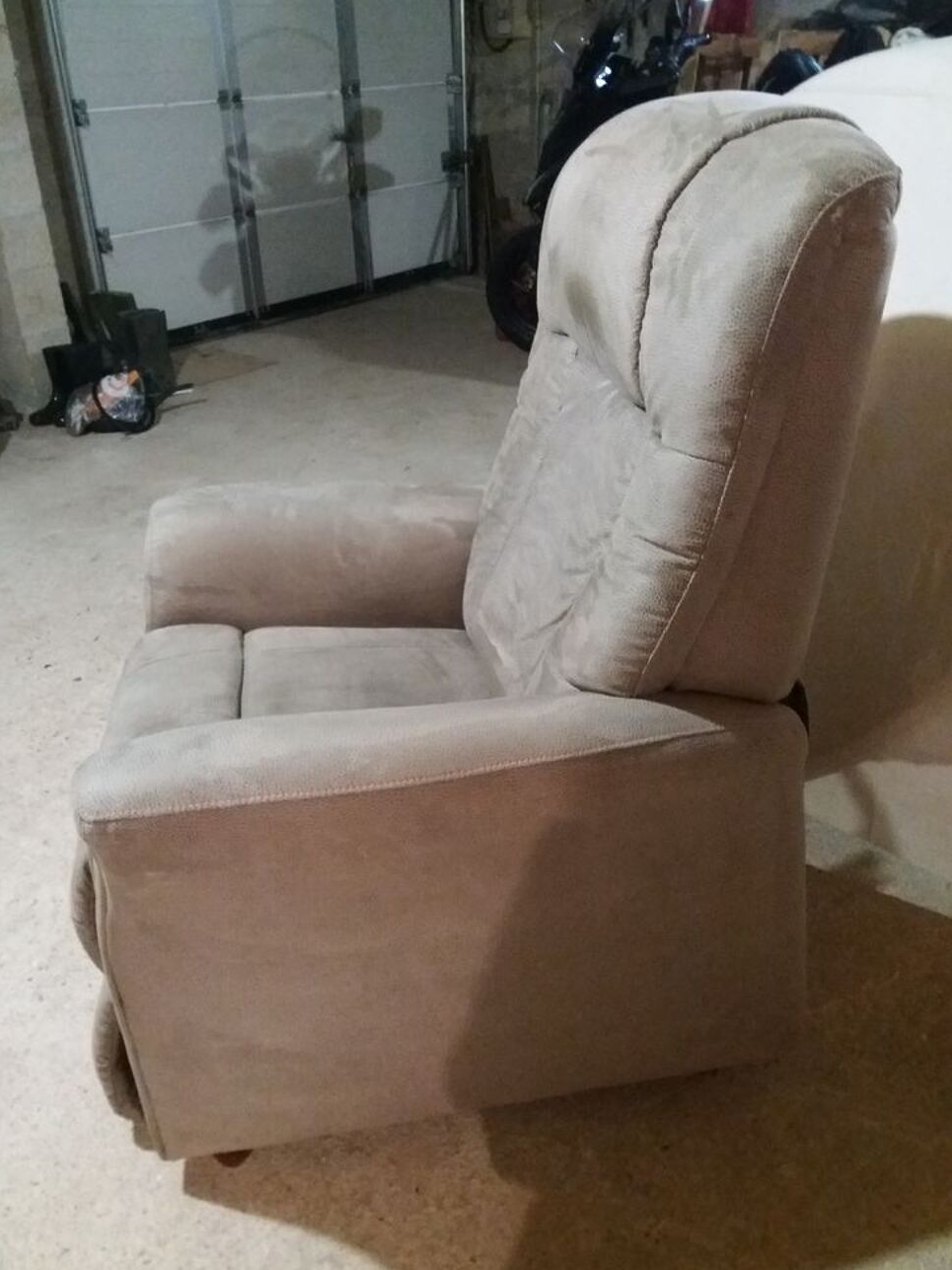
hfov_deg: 48.2
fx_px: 1064
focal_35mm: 29
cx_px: 461
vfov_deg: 61.7
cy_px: 637
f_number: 1.9
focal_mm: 3.7
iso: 500
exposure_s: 1/17
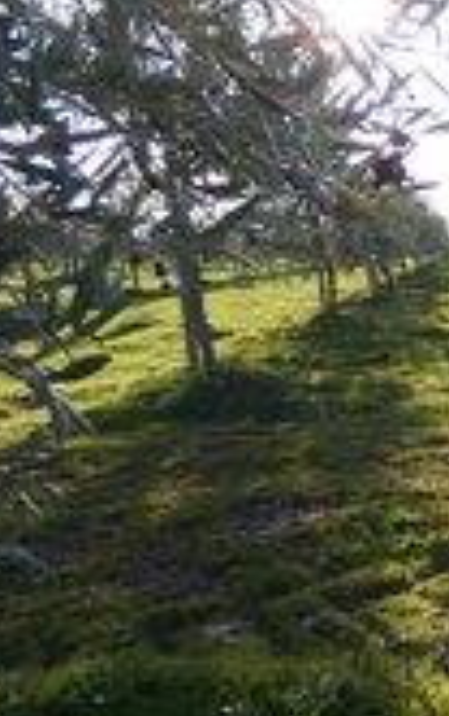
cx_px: 695
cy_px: 405
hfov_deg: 21.0
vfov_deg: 39.5
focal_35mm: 51
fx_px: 997
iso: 80
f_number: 2.8
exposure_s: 1/640
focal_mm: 3.6
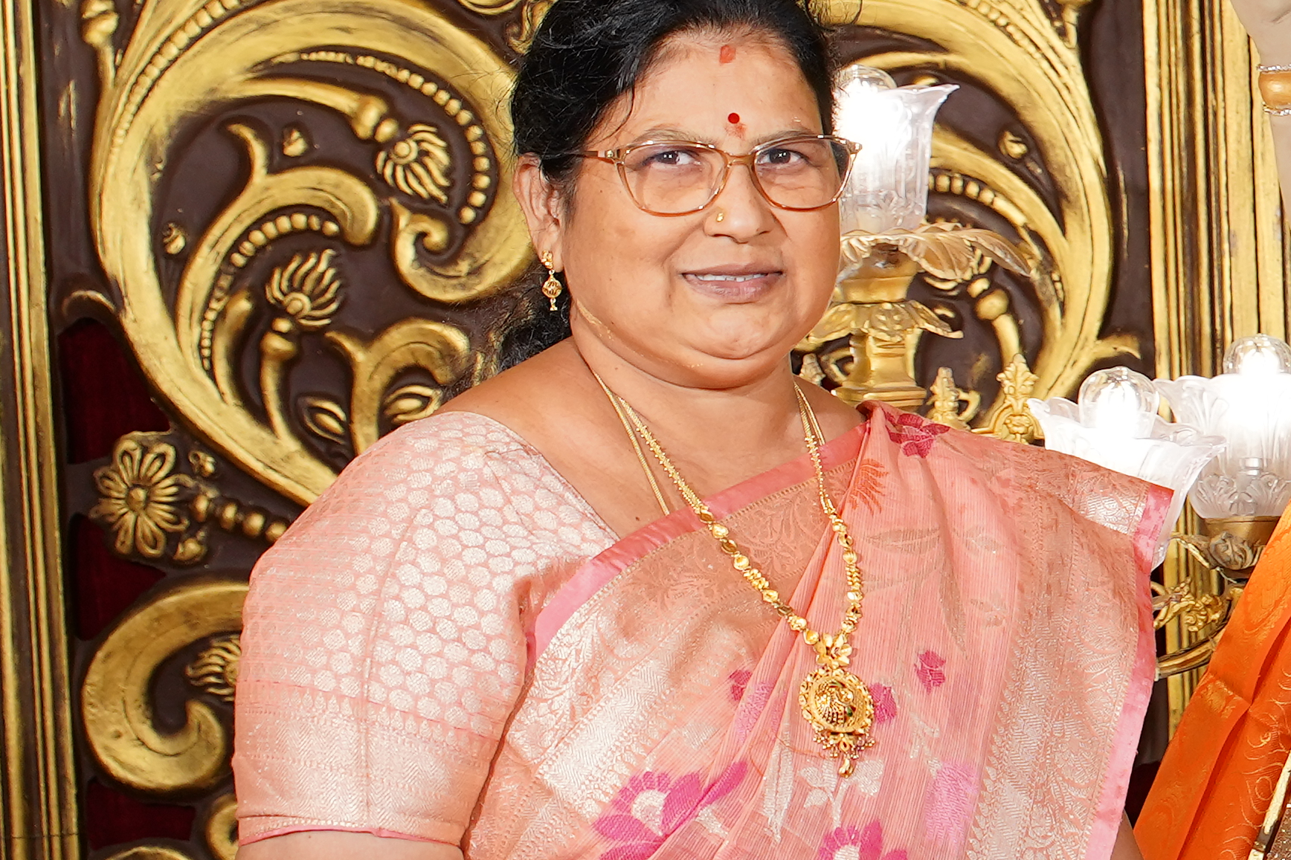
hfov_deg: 15.0
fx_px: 4338
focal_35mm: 121
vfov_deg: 11.3
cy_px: 353
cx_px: 2218
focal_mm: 35
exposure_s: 1/200
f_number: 5.6
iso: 640
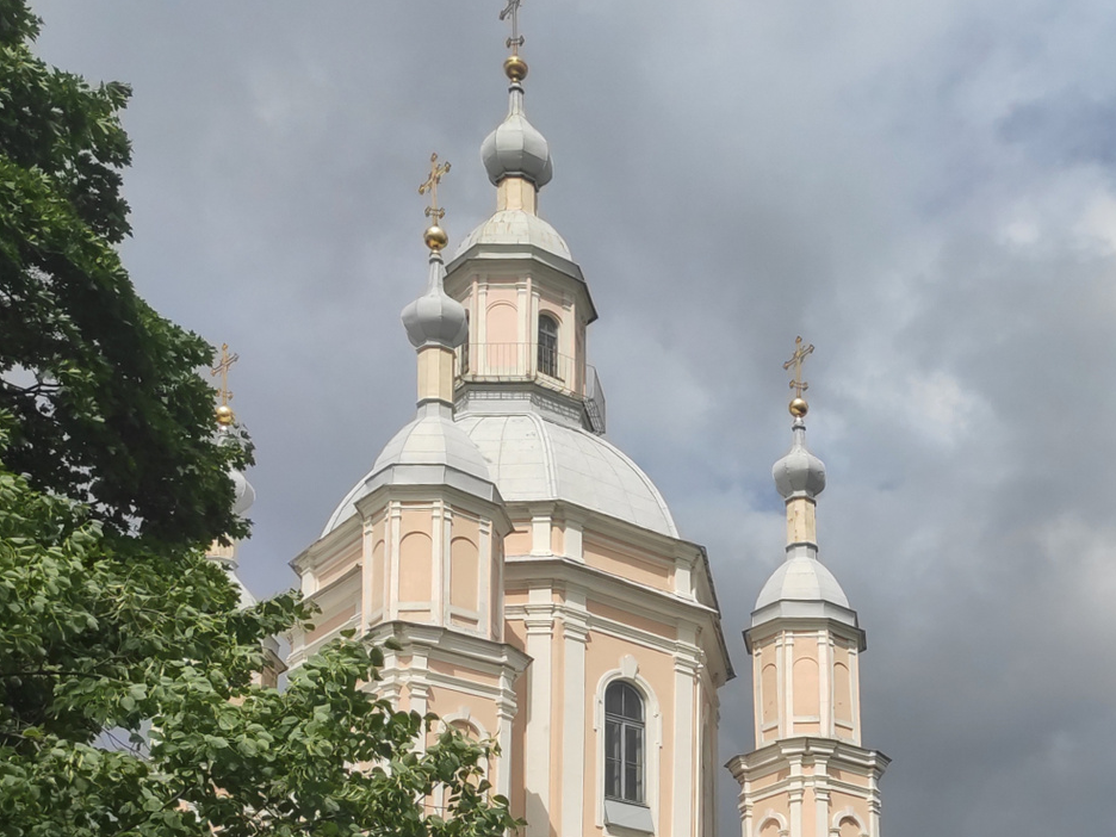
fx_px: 1612
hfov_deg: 36.4
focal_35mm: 50
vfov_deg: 28.3
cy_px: 714
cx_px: 944
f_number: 1.75
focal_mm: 4.77
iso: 200
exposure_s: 1/4829
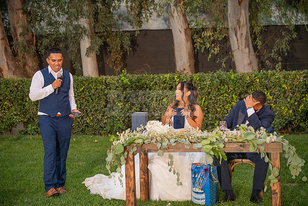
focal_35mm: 84
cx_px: 154
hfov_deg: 24.2
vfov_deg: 16.3
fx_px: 719
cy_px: 103
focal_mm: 84
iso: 2500
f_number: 4
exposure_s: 1/200
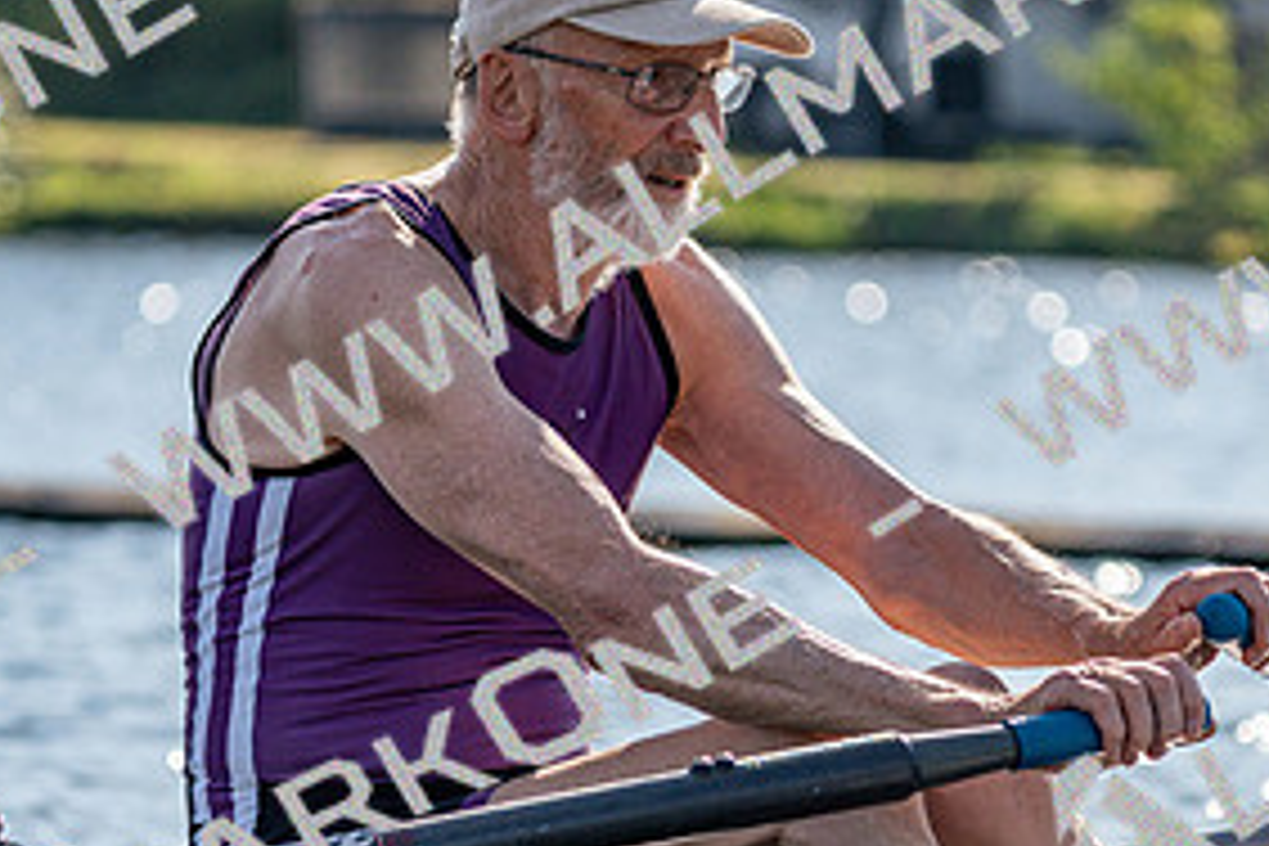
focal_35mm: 412
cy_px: 542
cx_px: 666
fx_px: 14522
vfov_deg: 3.3
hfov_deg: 5.0
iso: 250
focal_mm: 200
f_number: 5.6
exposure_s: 1/1600
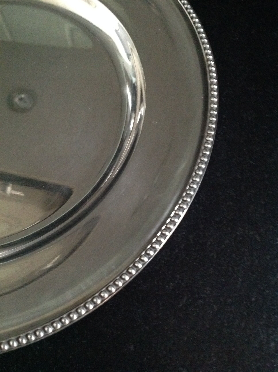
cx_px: 139
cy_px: 186
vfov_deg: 52.7
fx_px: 376
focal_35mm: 35
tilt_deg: -69.3
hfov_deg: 40.6
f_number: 2.4
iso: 800
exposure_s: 1/15
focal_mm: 4.28
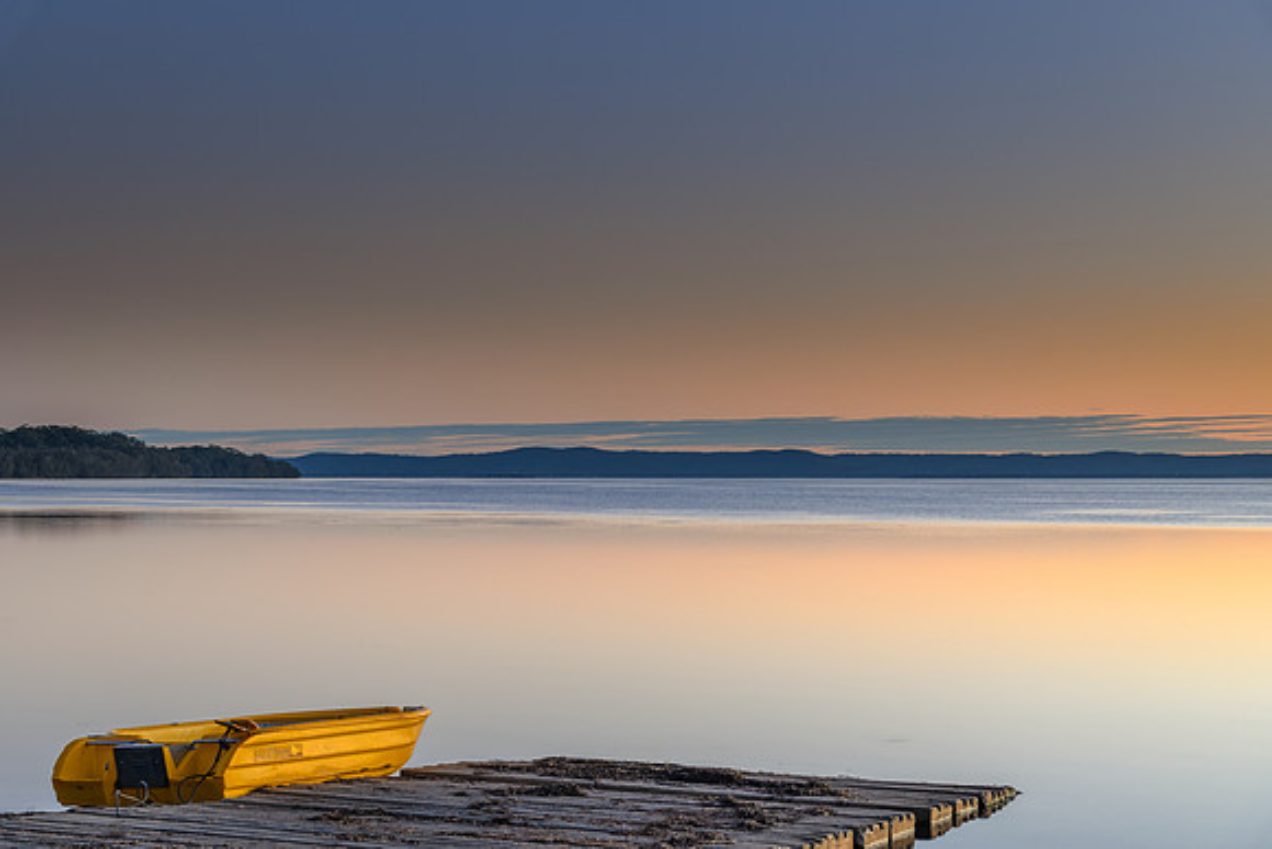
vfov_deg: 19.9
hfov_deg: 29.5
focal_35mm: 68
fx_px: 2415
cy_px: 424
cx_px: 636
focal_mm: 66
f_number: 8
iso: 100
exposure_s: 1/1.67
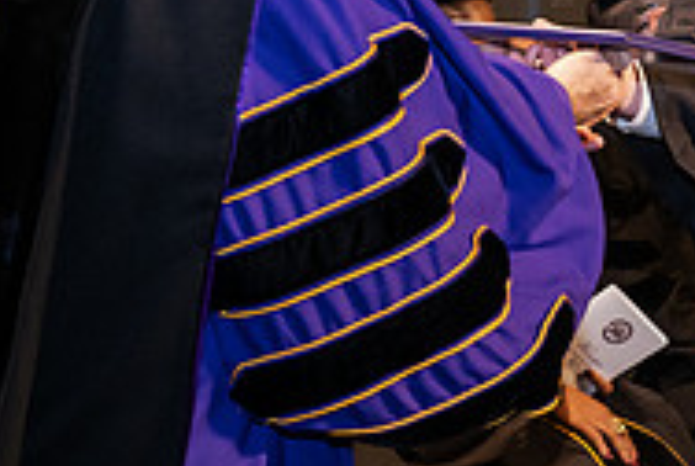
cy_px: -109
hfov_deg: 11.1
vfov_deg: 7.4
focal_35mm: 185
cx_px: 580
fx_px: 3577
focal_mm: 60
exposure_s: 1/200
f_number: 6.3
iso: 1600
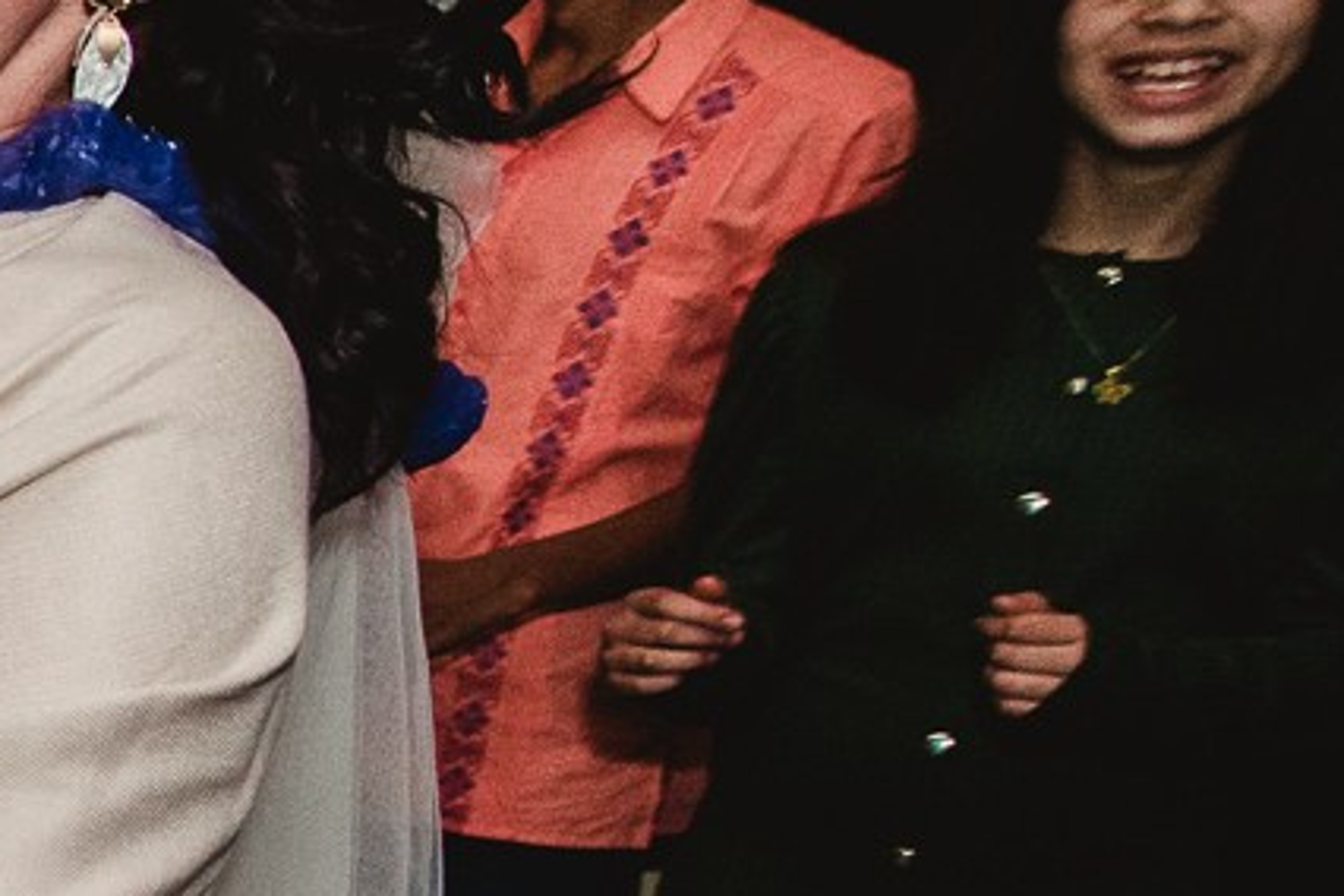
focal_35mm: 77
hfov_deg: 15.5
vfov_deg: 16.9
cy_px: 1096
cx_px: -1801
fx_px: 2874
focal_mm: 16
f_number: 3.2
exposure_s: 1/160
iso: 1250
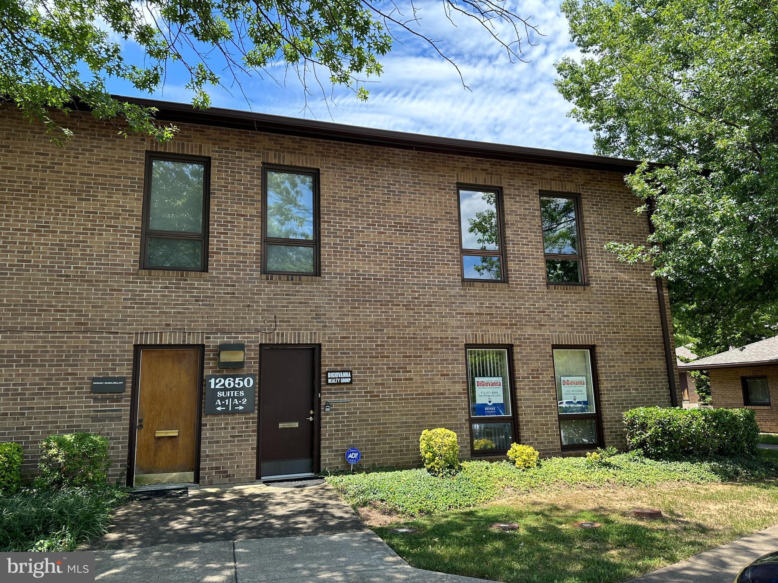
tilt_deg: +10.3
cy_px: 292
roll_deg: +1.6
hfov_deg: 71.6
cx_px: 389
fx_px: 539
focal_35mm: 24
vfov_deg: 56.8
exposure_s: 1/1198
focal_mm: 6.86
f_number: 1.78
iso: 80
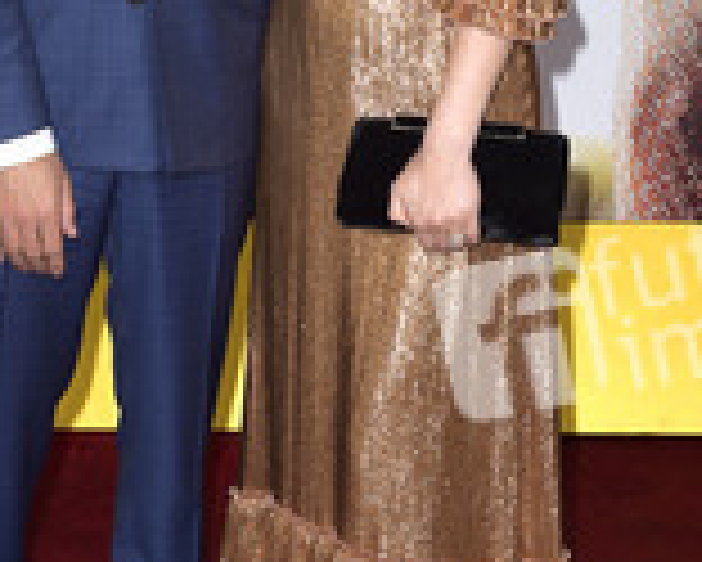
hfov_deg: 18.1
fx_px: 2204
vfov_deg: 14.4
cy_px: 90
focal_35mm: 106
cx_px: 259
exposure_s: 1/250
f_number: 6.3
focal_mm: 44
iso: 320
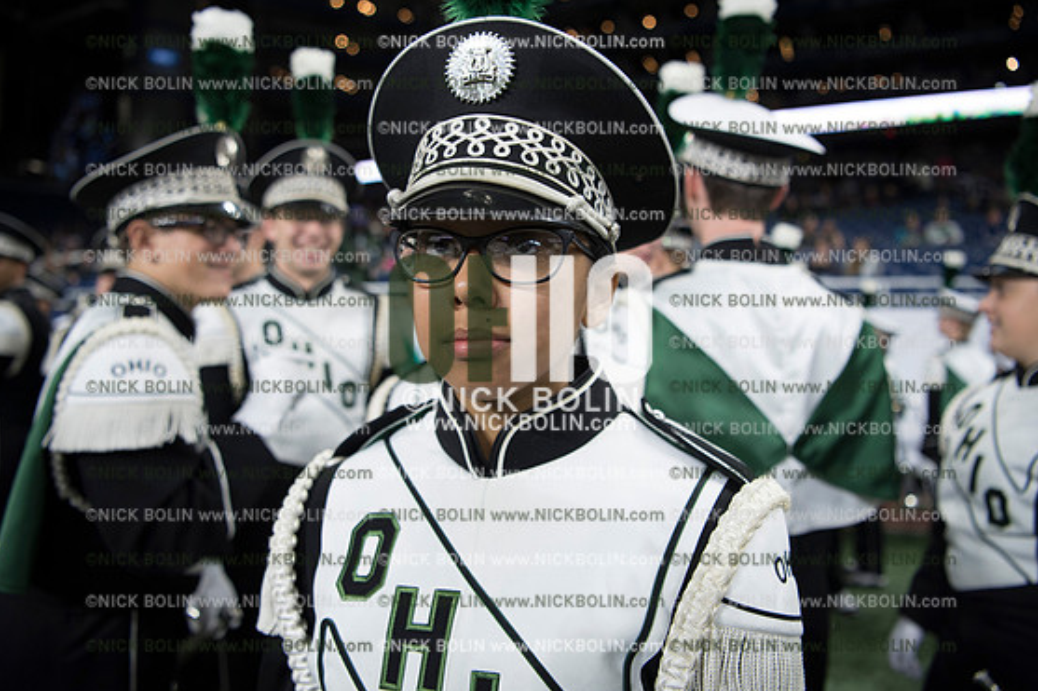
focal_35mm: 25
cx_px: 520
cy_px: 344
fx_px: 721
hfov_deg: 71.5
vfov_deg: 51.3
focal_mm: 24
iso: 1250
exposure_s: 1/800
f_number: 2.8
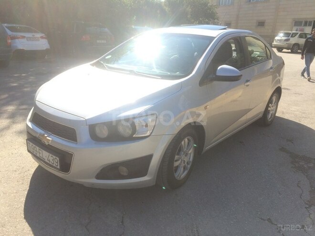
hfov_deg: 61.7
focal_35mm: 29
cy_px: 118
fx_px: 264
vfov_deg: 48.2
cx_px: 158
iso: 32
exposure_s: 1/1244
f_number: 2.2
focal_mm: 4.15
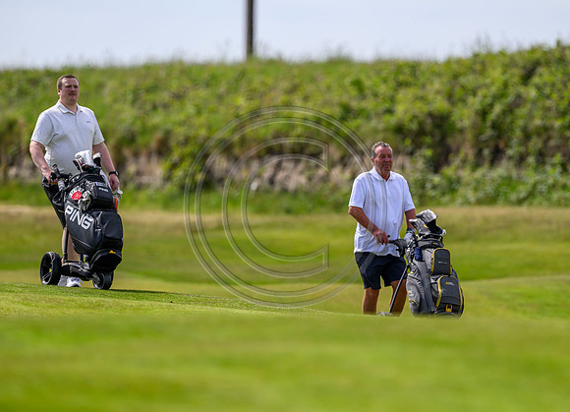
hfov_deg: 4.2
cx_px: 350
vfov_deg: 3.0
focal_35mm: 478
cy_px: 199
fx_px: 7768
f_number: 4
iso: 500
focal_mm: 400
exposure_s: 1/4000
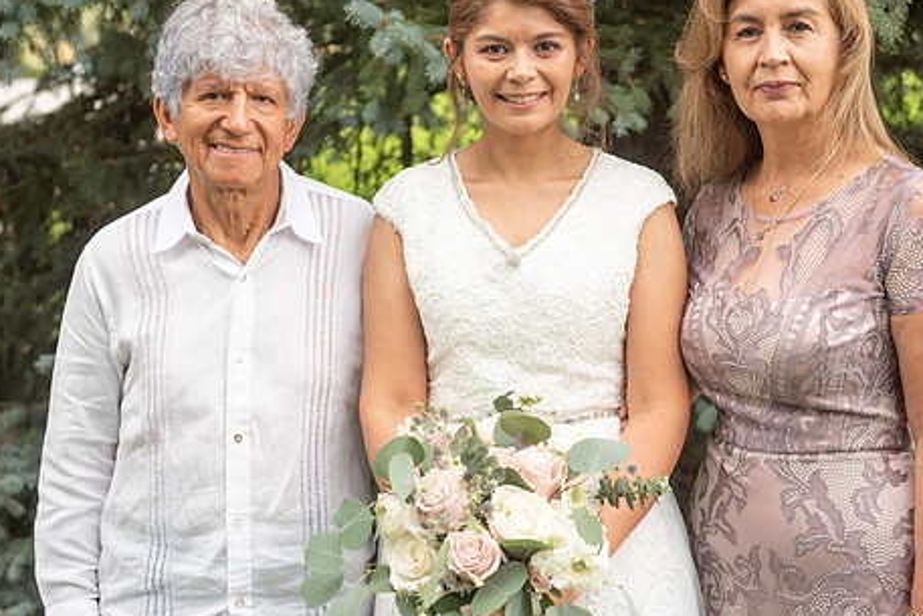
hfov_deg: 28.4
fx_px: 1821
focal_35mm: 71
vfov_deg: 19.2
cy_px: 286
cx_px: 509
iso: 100
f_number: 4.5
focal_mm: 56
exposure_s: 1/80
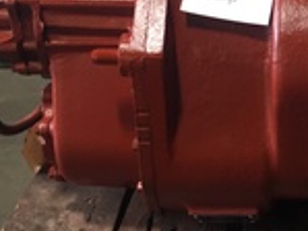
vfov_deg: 18.8
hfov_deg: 23.6
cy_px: 54
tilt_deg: -24.1
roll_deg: -3.0
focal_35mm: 78
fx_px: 695
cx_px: 329
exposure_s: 1/30
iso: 80
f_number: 2.2
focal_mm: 4.15
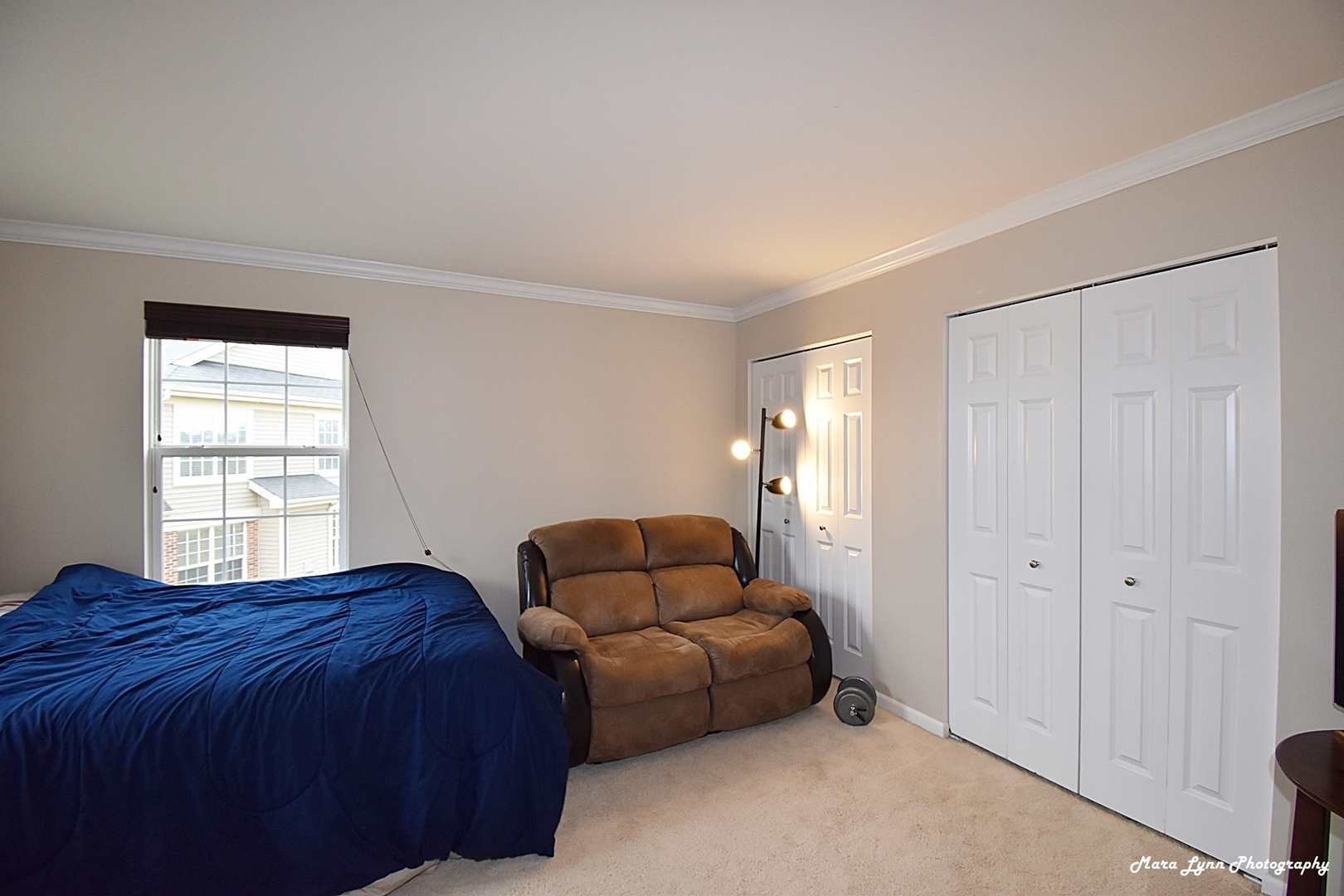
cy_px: 448
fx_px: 560
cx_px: 672
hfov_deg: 100.4
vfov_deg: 77.3
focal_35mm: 15
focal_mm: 10
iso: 720
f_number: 5.6
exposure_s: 1/125
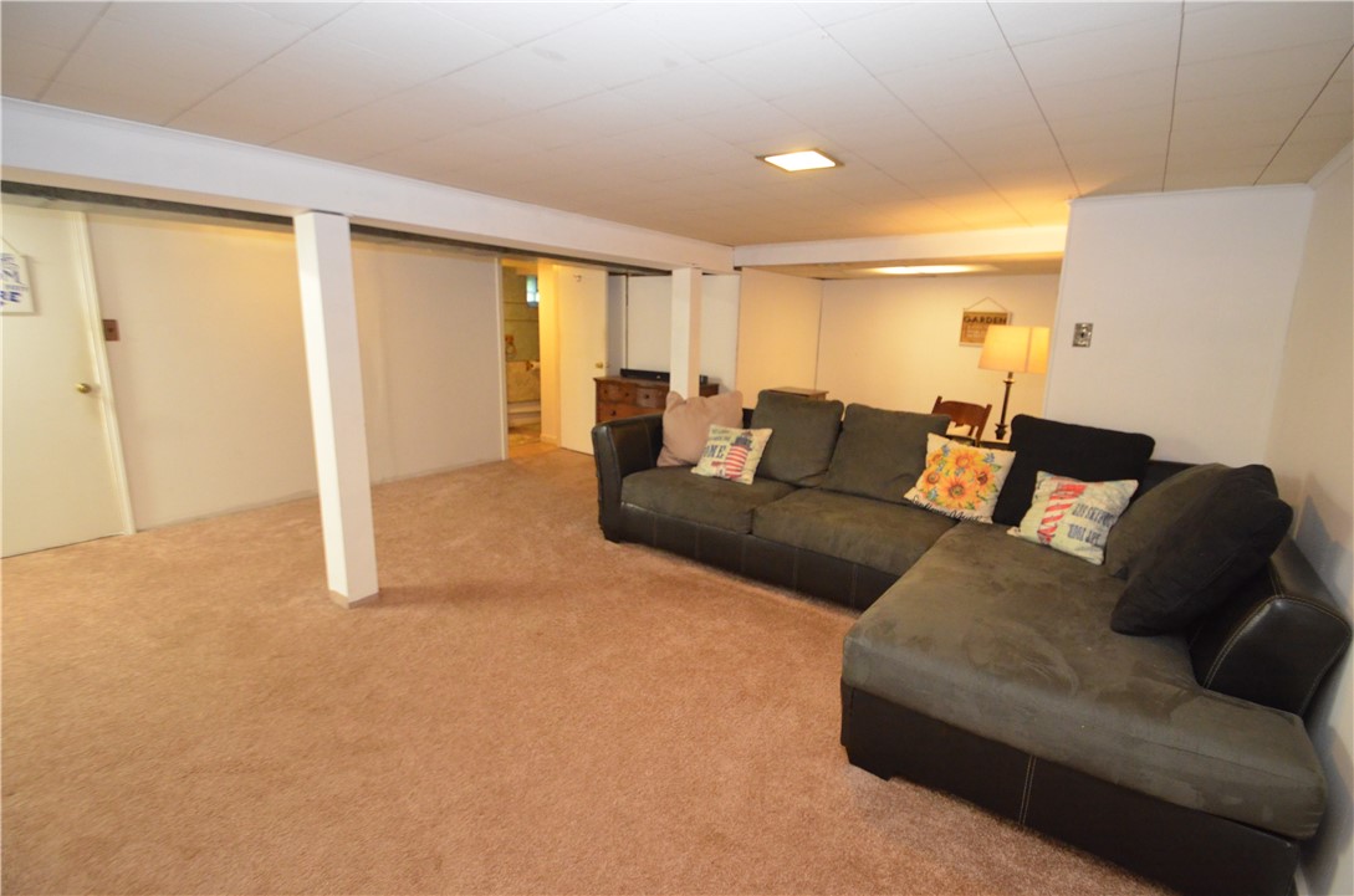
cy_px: 448
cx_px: 677
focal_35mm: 15
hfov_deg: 100.5
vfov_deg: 77.1
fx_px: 563
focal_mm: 10
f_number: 4
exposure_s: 1/60
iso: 3200
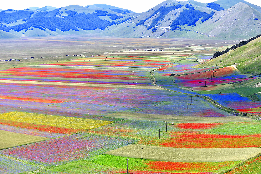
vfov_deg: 18.2
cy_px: 87
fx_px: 544
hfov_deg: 27.0
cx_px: 130
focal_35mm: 75
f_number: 3.5
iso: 100
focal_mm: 50
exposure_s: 1/800
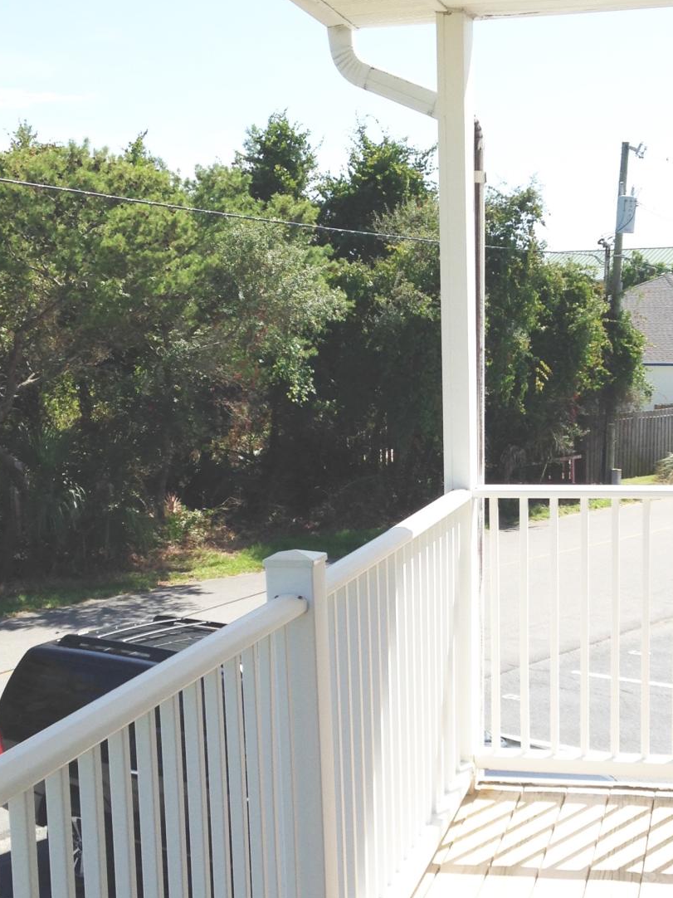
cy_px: 562
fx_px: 1582
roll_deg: +0.8
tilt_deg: -8.0
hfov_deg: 23.9
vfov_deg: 31.5
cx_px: 452
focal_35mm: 61
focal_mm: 4.12
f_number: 2.4
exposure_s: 1/1043
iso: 50
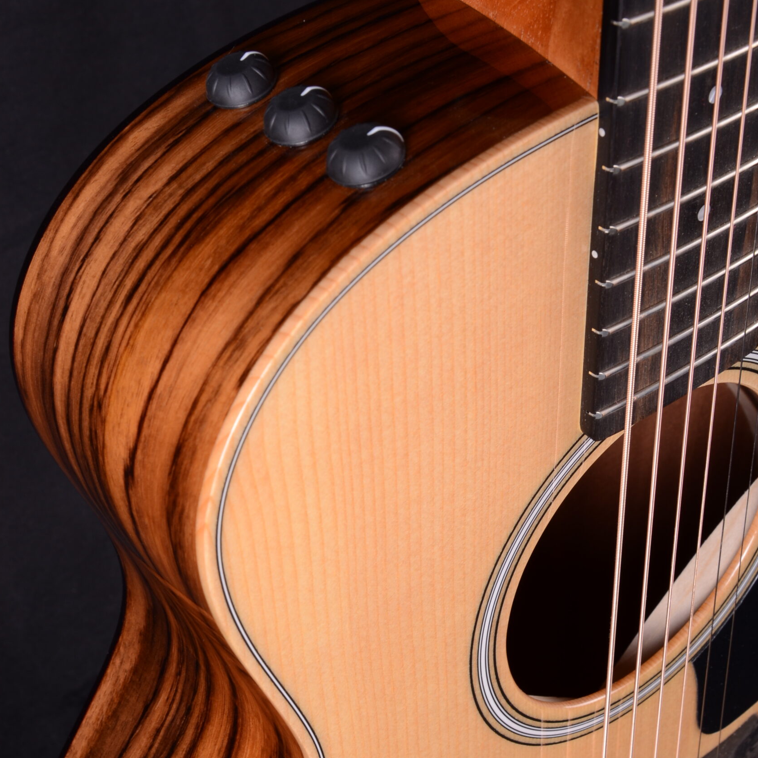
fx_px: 1536
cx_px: 377
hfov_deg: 27.7
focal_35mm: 62
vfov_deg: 27.7
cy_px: 377
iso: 200
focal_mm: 32
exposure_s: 1/200
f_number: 13
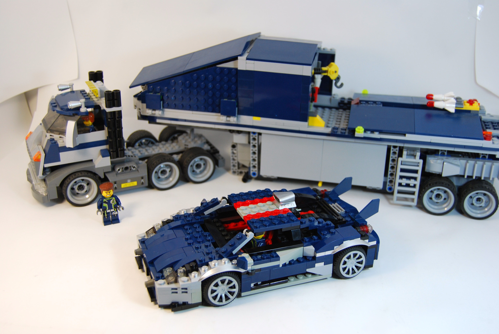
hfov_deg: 46.3
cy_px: 167
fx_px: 583
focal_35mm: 42
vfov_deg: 32.0
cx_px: 250
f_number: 4.5
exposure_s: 1/80
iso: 200
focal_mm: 28
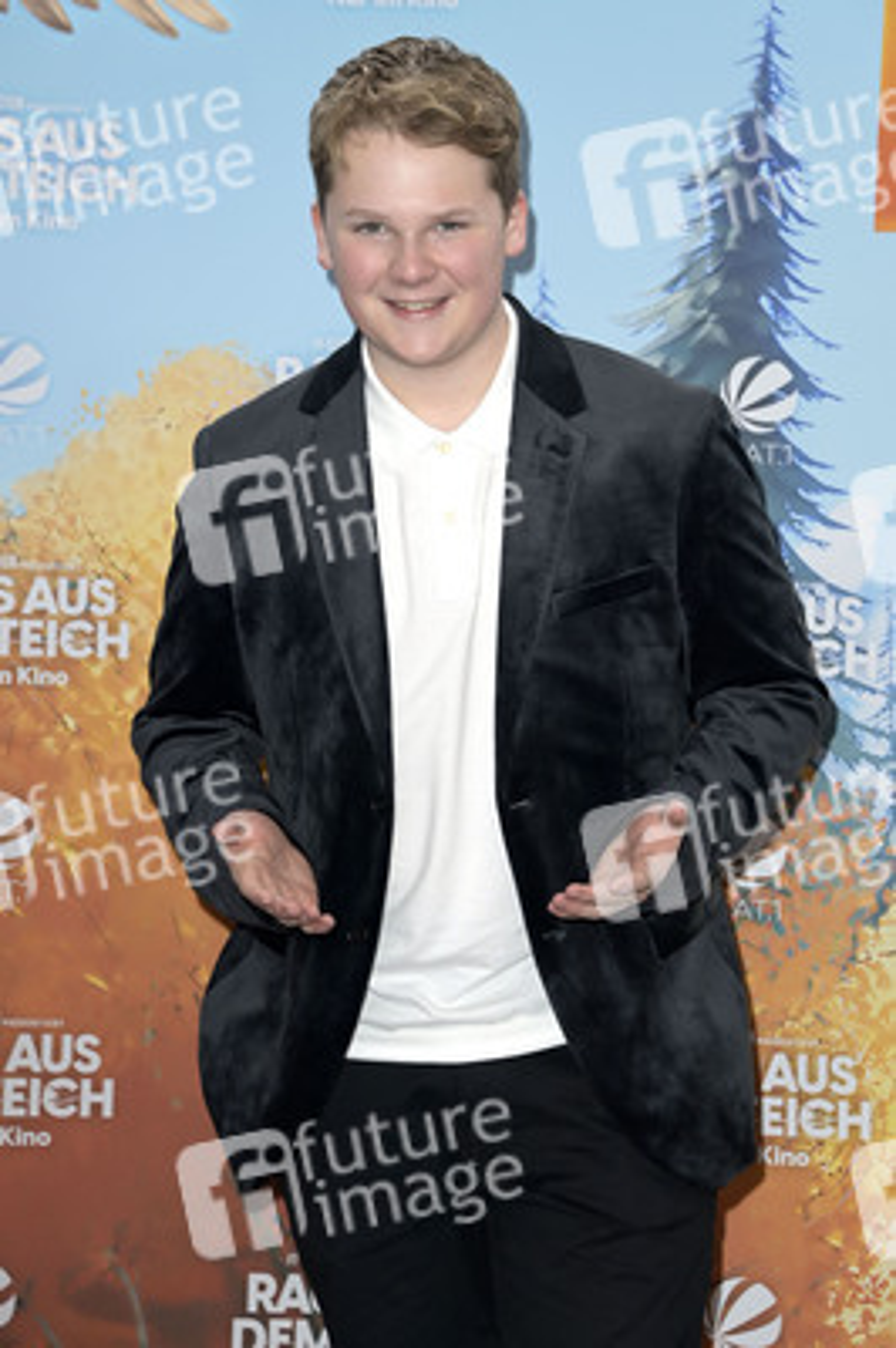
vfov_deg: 17.7
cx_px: 448
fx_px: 4338
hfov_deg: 11.8
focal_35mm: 116
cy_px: 674
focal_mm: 116
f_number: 5.6
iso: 640
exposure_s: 1/250
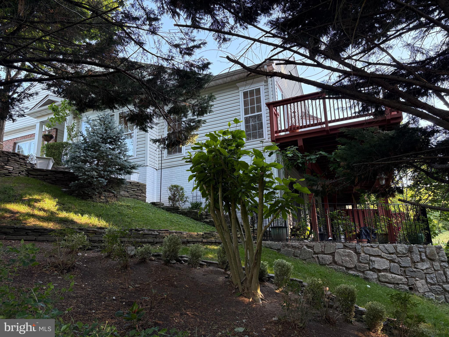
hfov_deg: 67.3
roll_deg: +1.1
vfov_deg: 53.1
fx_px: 337
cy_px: 168
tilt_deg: +15.1
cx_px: 224
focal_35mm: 26
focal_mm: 5.96
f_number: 1.6
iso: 125
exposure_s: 1/179
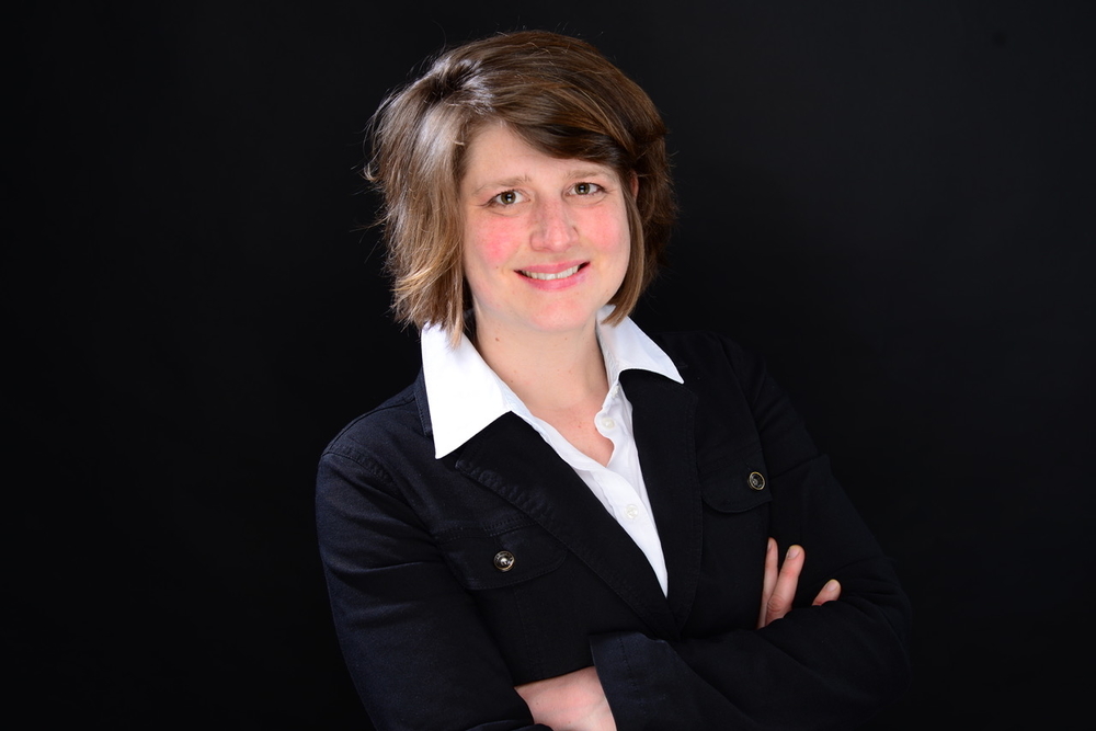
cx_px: 548
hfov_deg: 39.6
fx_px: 1522
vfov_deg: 27.0
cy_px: 366
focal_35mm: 50
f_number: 5
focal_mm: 50
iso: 100
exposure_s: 1/100
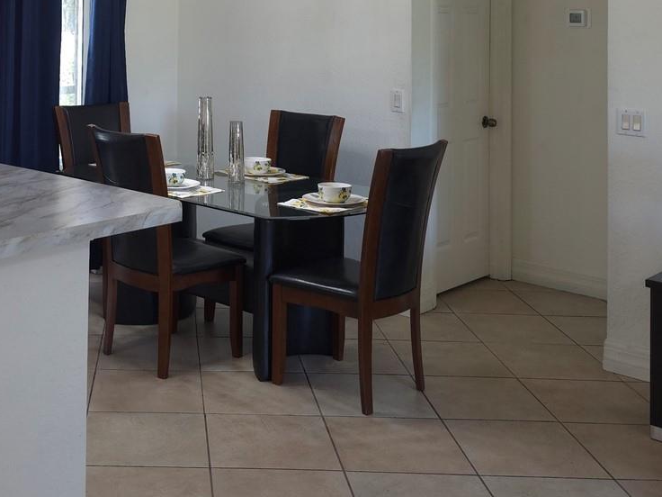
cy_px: -7
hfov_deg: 37.1
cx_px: 153
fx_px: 956
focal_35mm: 50
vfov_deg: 27.3
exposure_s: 1/60
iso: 125
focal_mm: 6.3
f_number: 1.7
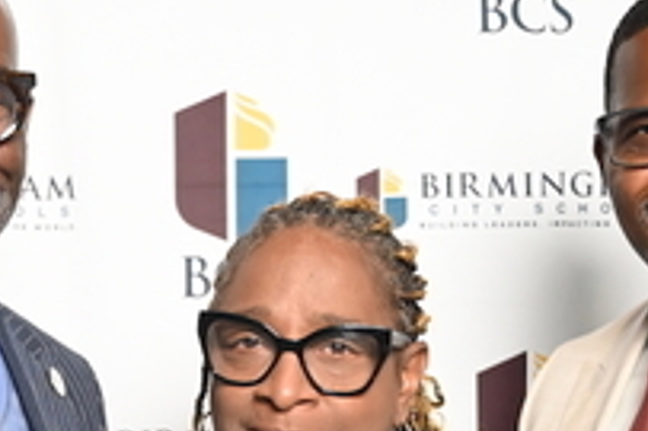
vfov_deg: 10.8
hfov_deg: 16.2
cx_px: 3
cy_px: 544
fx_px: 2230
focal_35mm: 124
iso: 2800
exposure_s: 1/125
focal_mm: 31.5
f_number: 4
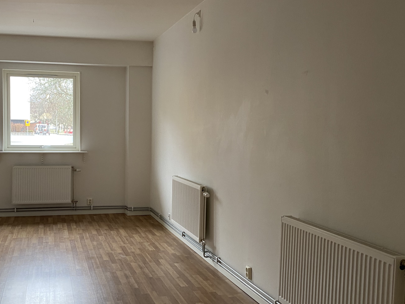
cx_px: 144
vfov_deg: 36.0
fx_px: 468
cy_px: 157
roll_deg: -0.7
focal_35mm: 40
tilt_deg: -2.5
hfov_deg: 46.3
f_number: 1.8
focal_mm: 4.25
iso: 100
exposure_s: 1/50
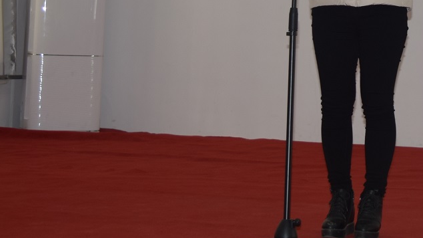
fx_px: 1334
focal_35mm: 119
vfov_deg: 10.0
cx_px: 416
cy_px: -70
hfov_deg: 17.6
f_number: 4
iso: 100
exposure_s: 1/60
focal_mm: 24
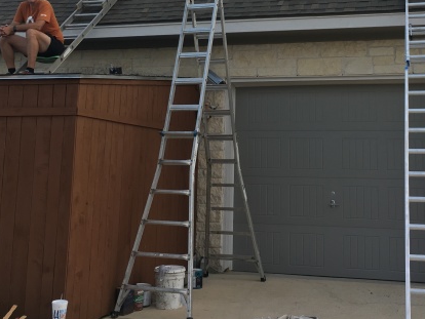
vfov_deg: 25.6
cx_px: 243
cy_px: 55
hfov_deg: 34.3
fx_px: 688
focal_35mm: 56
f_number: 2.2
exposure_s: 1/587
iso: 25
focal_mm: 4.15
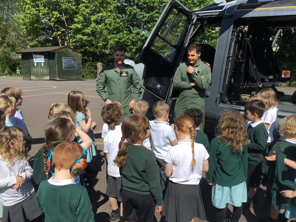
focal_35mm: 31
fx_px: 265
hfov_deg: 58.3
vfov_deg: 45.5
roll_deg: -0.3
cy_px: 111
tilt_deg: -9.4
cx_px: 148
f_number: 2.4
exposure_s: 1/1359
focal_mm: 3.3
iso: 25
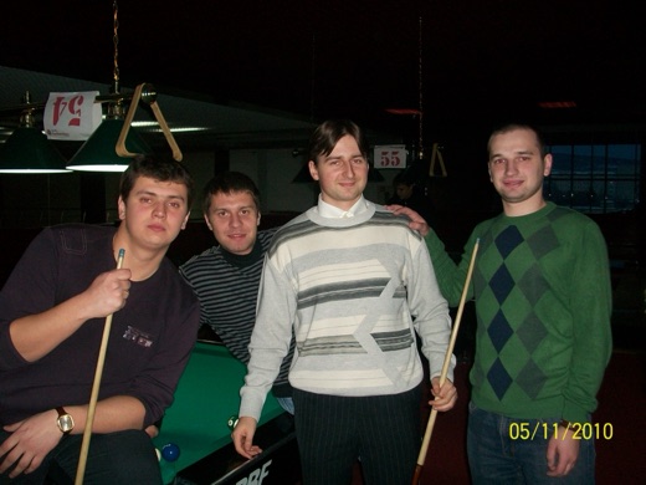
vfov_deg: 41.8
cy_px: 242
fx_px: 635
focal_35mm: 34
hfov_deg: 54.0
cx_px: 323
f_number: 2.8
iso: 120
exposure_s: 1/60
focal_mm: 5.7
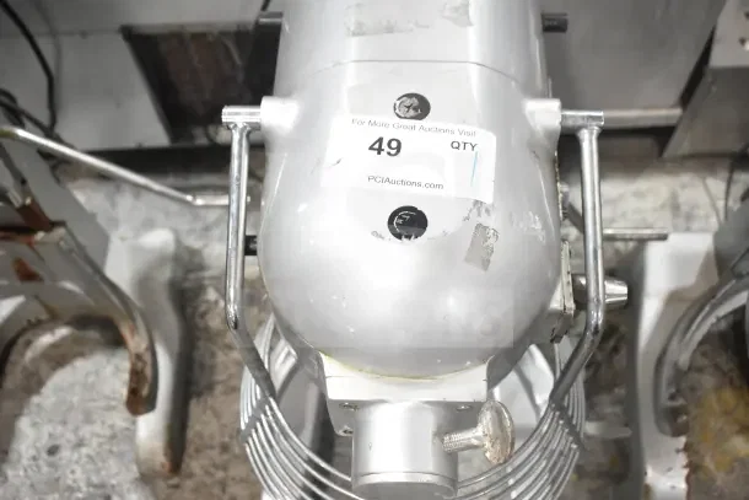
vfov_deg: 35.5
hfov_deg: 51.3
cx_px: 374
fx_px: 780
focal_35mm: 38
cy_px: 250
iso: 1600
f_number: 5
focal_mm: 25
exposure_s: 1/100
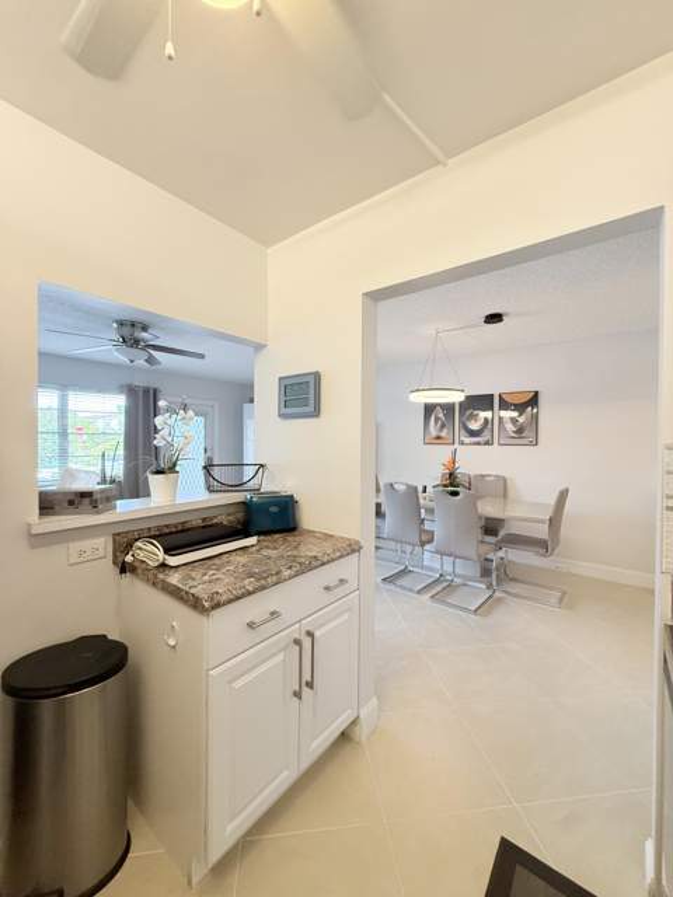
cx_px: 336
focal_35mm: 14
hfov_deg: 85.7
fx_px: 363
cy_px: 448
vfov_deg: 102.1
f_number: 2.2
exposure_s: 1/120
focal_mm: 2.22
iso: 250
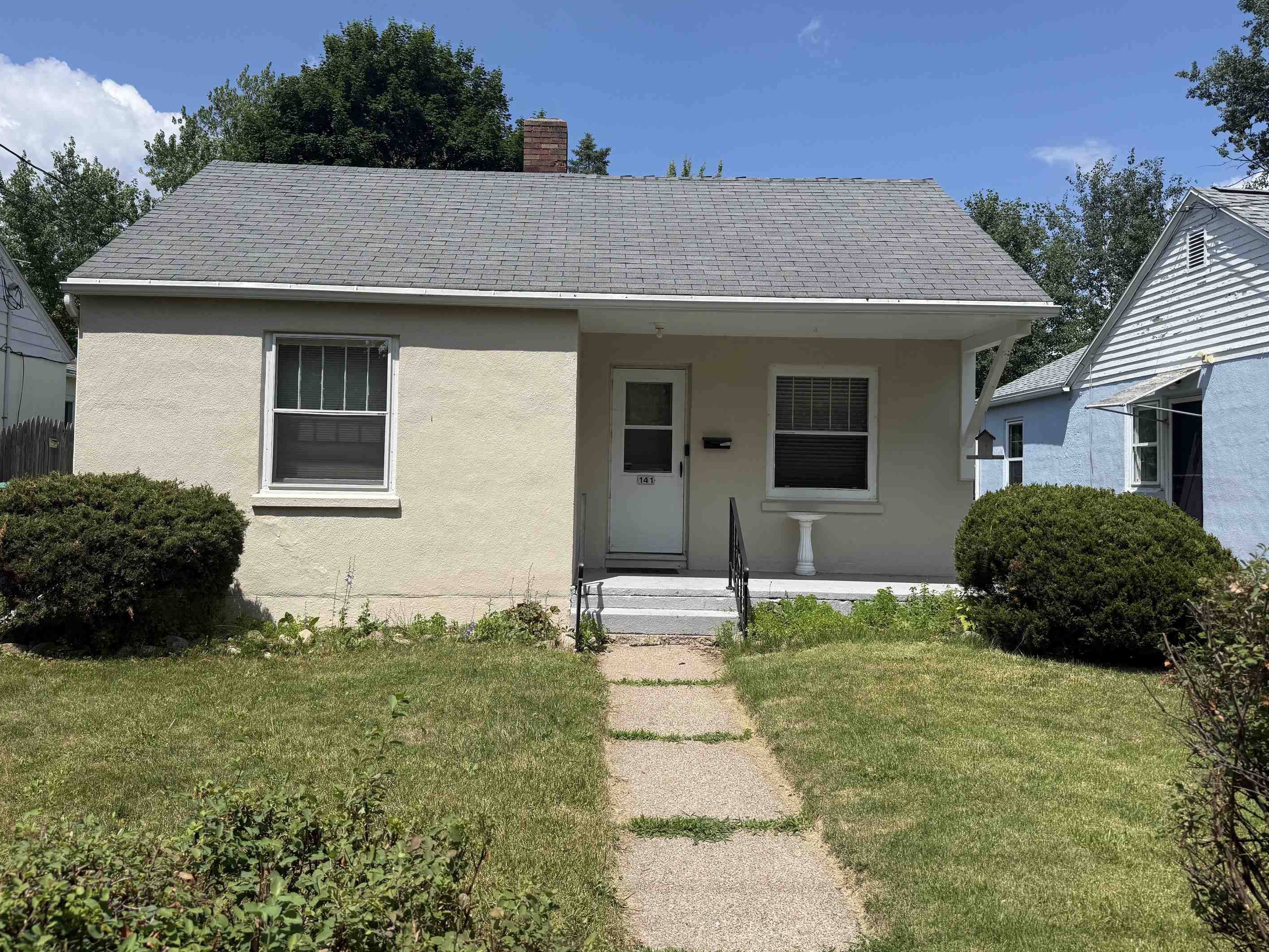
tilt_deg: +2.7
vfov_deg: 53.0
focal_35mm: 26
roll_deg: -1.6
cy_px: 440
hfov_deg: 67.3
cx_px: 605
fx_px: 953
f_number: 1.78
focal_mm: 6.76
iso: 80
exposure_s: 1/5319
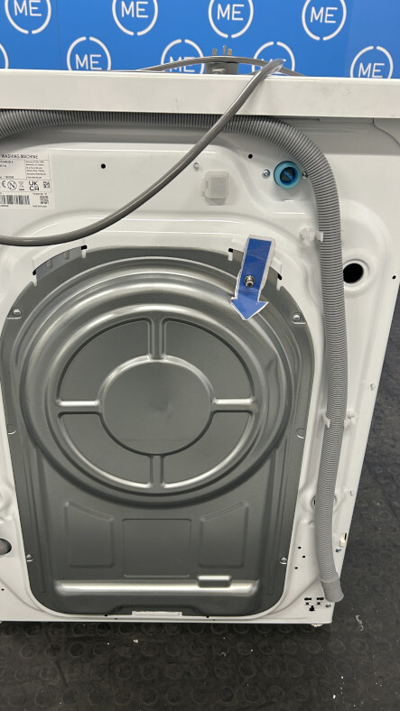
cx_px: 178
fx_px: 547
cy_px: 357
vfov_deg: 66.1
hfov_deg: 40.1
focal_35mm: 29
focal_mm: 5.7
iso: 125
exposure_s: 1/100
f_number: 1.5
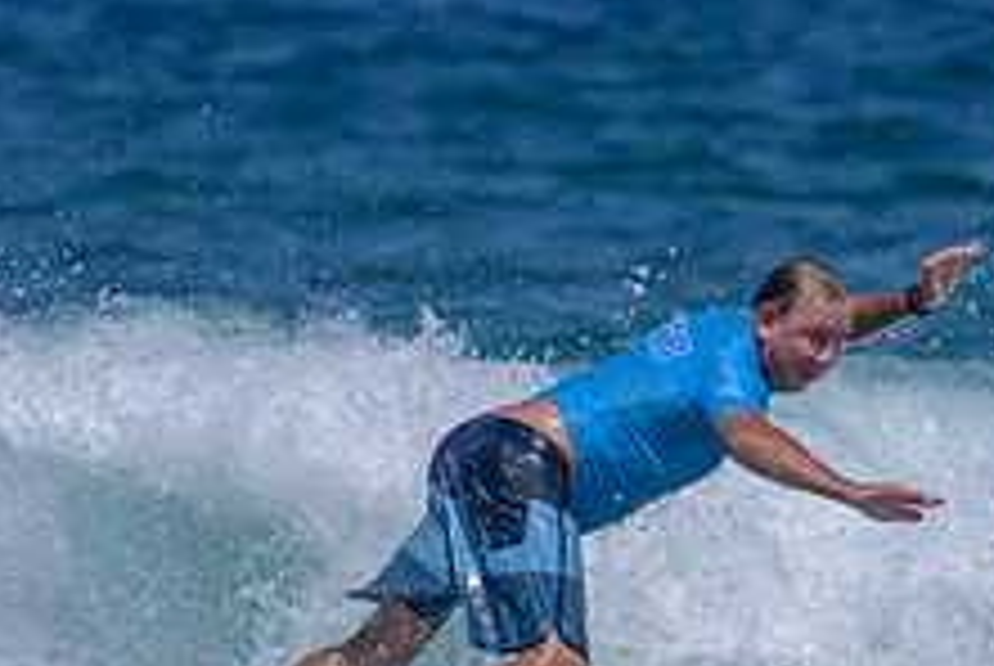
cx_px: 730
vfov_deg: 0.5
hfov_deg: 0.7
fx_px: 78353
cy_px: 722
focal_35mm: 2834
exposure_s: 1/2000
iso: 500
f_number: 11
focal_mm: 800
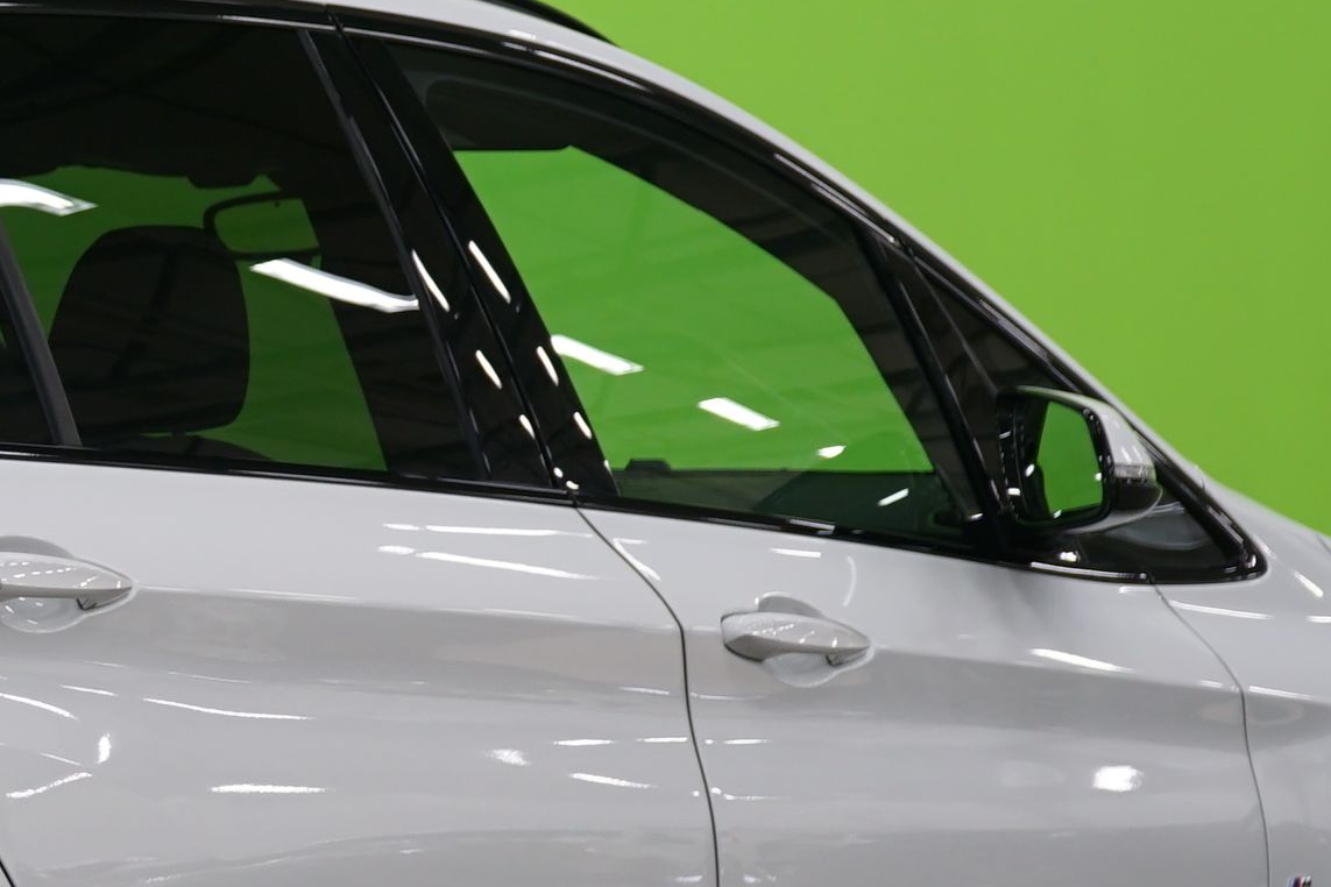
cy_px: 534
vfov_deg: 7.7
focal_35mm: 179
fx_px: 6618
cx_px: -307
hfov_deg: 11.2
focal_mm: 52
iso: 400
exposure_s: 1/13
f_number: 5
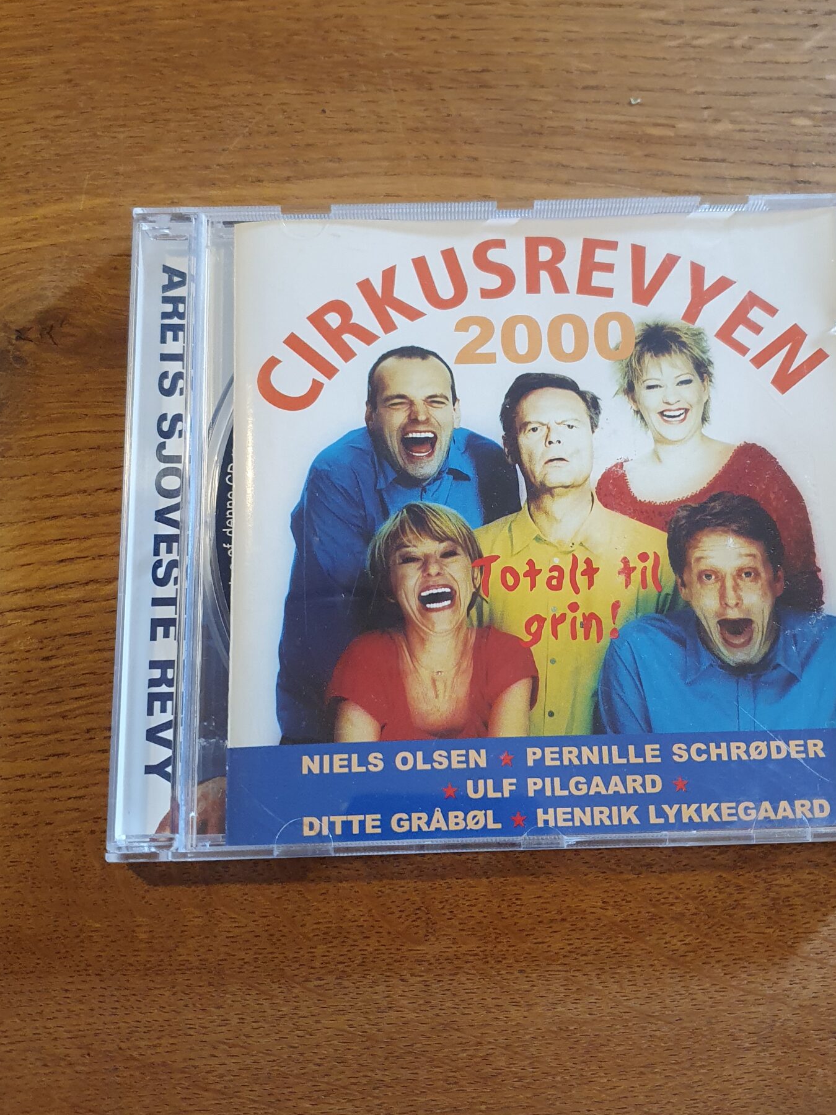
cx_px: 476
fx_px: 1192
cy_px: 540
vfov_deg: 50.1
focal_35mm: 37
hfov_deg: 38.6
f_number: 1.5
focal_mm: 4.32
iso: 250
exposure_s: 1/50
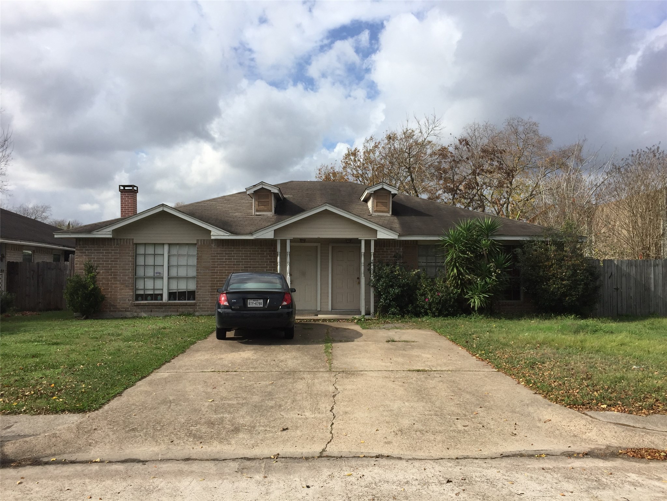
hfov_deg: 61.7
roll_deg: -1.6
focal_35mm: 29
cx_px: 334
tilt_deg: +2.7
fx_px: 559
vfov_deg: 48.2
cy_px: 250
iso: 32
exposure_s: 1/2639
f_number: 2.2
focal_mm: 4.15
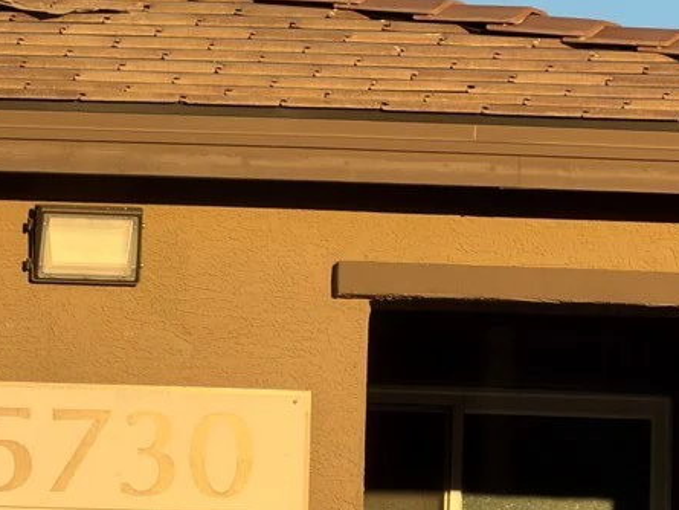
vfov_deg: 3.2
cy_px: 635
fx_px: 9025
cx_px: 211
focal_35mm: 460
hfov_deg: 4.3
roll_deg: -0.6
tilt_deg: +4.2
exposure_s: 1/639
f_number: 2.8
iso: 32
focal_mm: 16.89
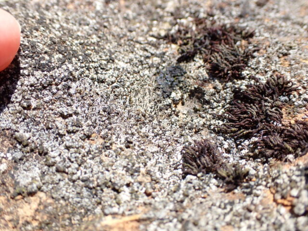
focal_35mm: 38
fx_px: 338
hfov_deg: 49.0
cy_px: 116
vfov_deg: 37.7
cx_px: 154
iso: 100
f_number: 3.5
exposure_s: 1/320
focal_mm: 6.83
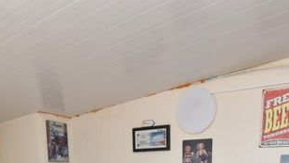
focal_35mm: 36
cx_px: 156
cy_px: 220
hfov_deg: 55.2
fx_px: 276
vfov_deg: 26.8
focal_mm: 10
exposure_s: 1/250
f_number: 5.6
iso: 200
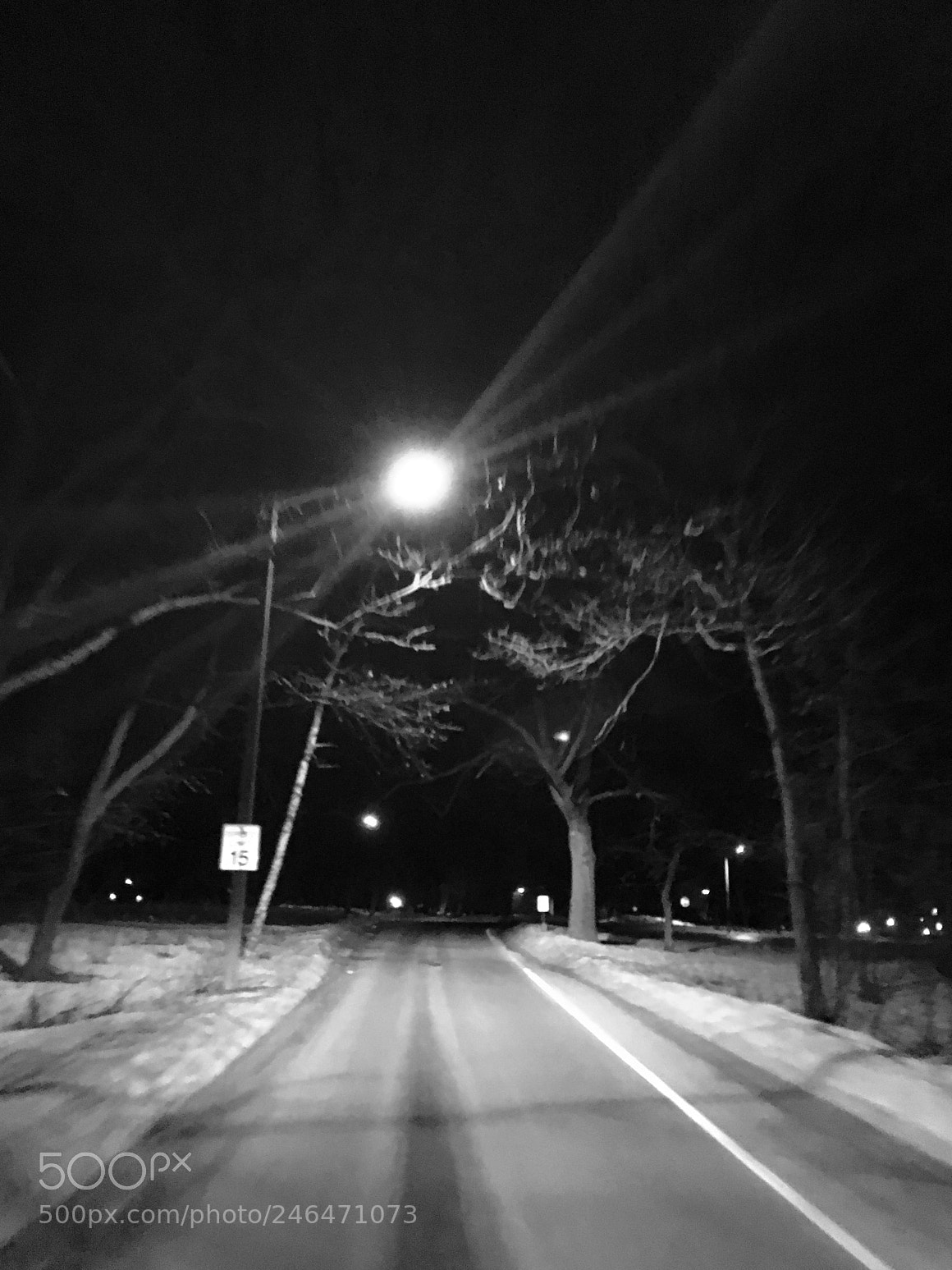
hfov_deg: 46.8
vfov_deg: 60.0
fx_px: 1100
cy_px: 622
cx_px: 480
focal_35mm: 30
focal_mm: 4.15
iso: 400
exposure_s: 1/4
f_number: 2.2
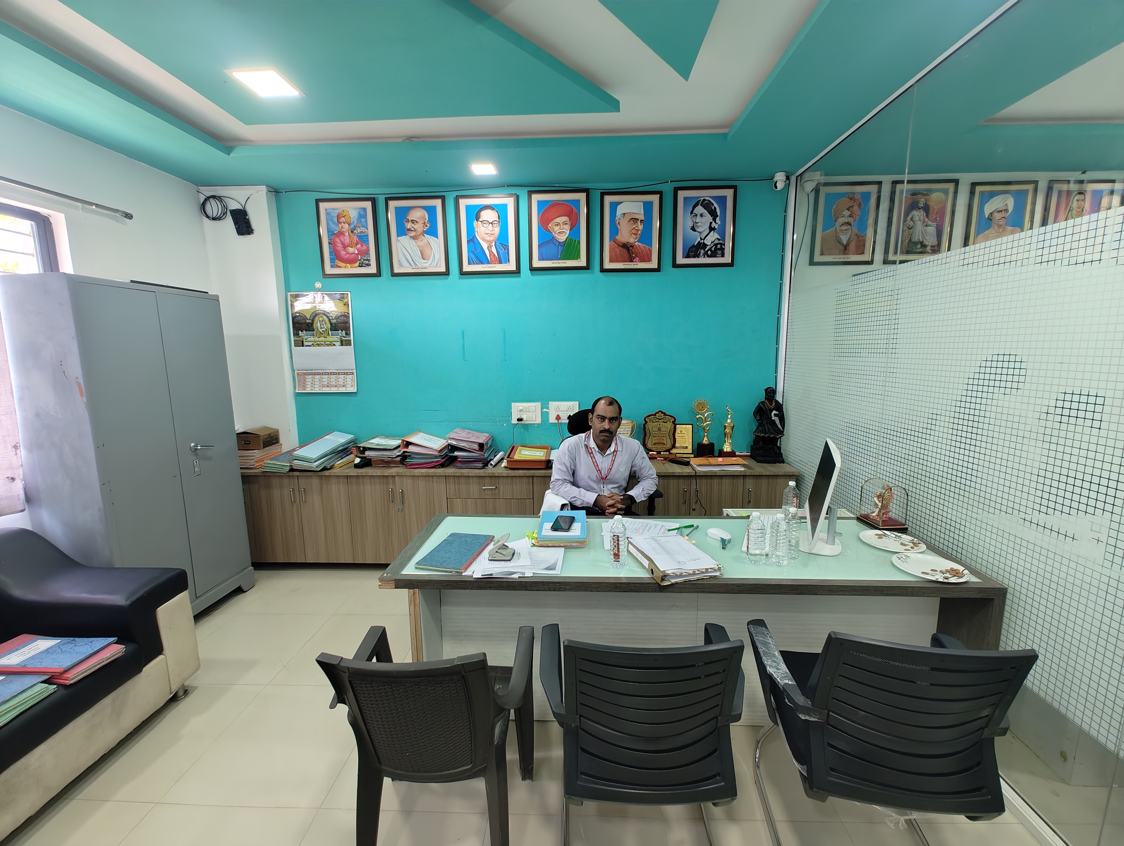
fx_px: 455
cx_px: 562
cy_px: 423
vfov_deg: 85.8
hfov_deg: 102.0
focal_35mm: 14
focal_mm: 2.15
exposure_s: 1/50
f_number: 2.2
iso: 659
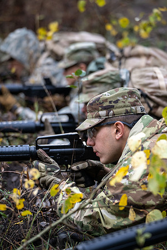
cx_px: 84
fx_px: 835
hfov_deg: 11.4
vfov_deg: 17.1
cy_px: 125
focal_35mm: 120
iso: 1000
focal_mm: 120
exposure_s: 1/800
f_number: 2.8
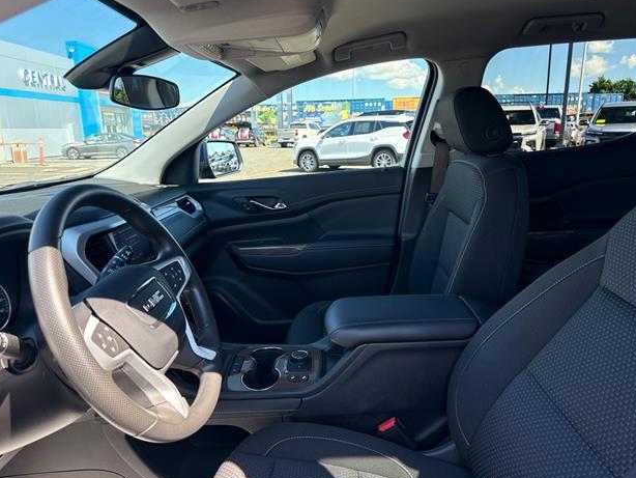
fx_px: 460
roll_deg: +1.4
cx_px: 315
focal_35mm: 25
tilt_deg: -13.1
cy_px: 234
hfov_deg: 69.4
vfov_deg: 54.9
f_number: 1.78
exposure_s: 1/237
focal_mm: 6.76
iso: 125
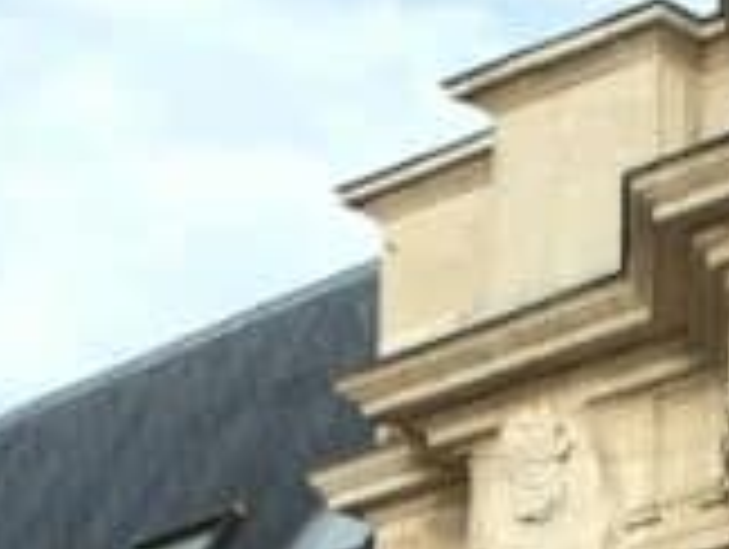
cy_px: 1015
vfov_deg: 8.1
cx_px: 1048
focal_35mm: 176
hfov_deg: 10.9
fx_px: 3712
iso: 200
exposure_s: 1/210
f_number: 8
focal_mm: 19.6
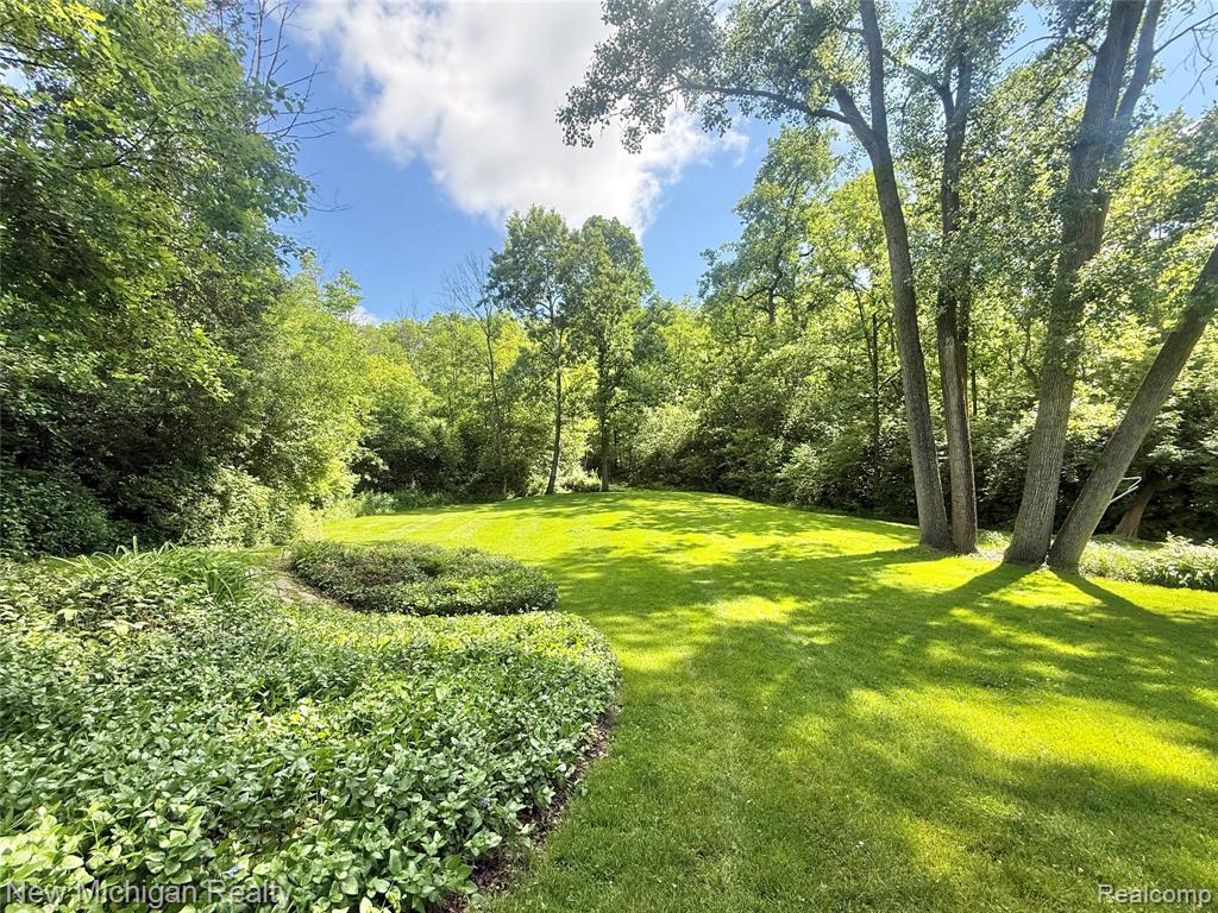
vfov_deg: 85.7
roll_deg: +0.4
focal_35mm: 14
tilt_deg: -0.9
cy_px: 456
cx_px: 609
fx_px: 493
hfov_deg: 102.1
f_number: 2.2
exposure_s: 1/498
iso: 64
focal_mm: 2.22
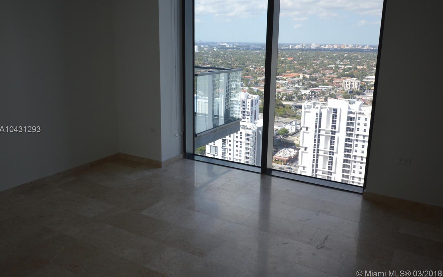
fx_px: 374
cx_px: 223
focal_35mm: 31
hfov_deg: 61.2
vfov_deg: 40.6
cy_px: 130
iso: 400
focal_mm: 20
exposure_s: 1/1000
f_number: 4.5
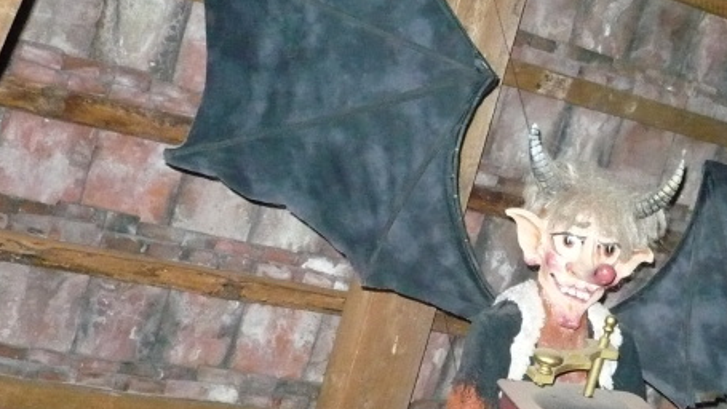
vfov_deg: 17.9
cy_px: 320
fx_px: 1292
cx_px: 546
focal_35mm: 67
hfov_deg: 30.9
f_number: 2.8
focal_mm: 5.8
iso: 640
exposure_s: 1/30
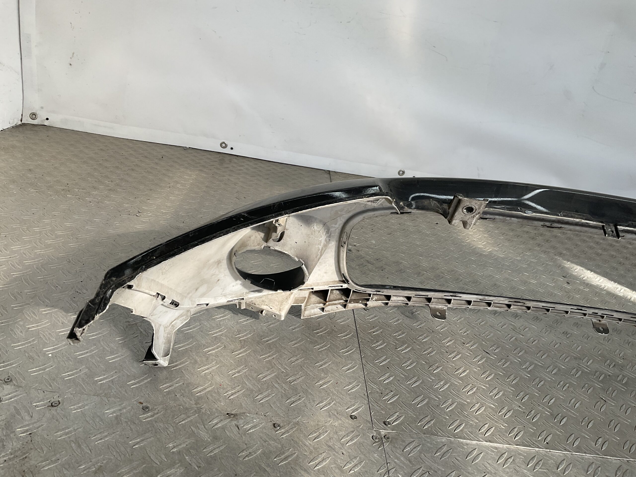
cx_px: 318
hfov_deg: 61.7
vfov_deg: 48.2
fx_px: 533
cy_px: 238
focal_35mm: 29
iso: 16
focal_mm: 3
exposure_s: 1/333
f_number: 1.8
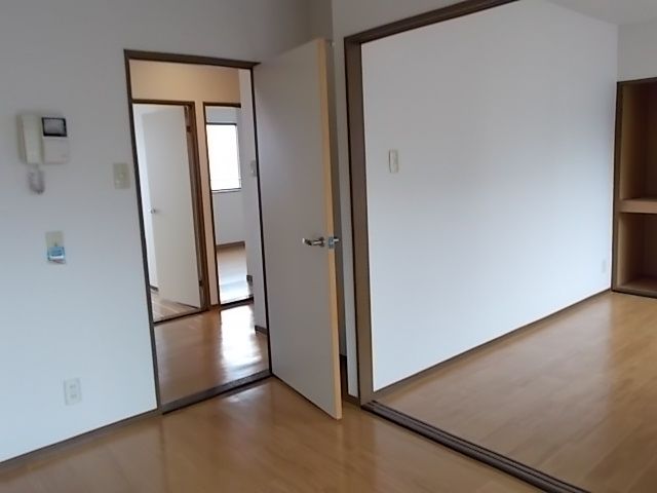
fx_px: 569
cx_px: 328
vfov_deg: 46.8
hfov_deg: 60.0
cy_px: 246
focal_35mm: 30
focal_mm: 5.3
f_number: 3.4
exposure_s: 1/25
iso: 200
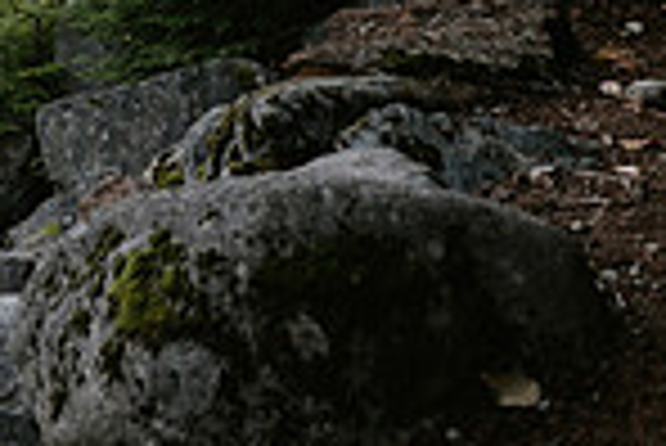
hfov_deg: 13.8
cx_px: -410
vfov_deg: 9.5
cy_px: -410
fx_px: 2537
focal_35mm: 137
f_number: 1.8
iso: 400
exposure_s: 1/1600
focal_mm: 35
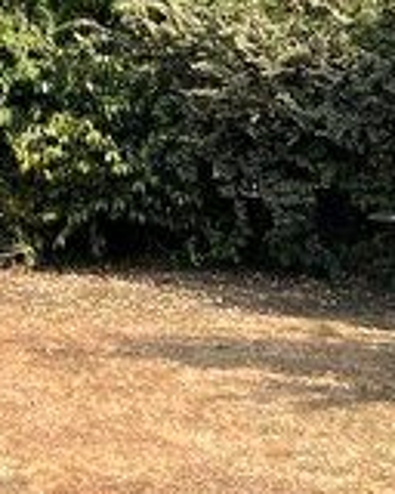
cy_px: -82
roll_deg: -0.2
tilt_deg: +3.8
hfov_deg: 13.0
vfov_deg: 16.6
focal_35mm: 111
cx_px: -241
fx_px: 1622
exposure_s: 1/1458
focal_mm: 5.1
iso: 50
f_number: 1.6
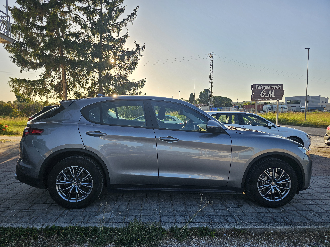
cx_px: 165
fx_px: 219
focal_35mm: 23
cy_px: 124
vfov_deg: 58.9
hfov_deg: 73.9
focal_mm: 6.3
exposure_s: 1/379
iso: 10
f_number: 1.7
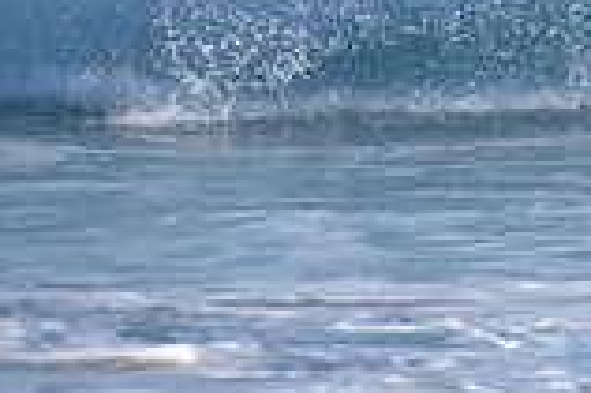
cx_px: 961
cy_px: -215
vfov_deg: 0.7
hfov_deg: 1.1
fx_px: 31241
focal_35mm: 1905
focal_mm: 500
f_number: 5.6
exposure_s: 1/2000
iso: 320
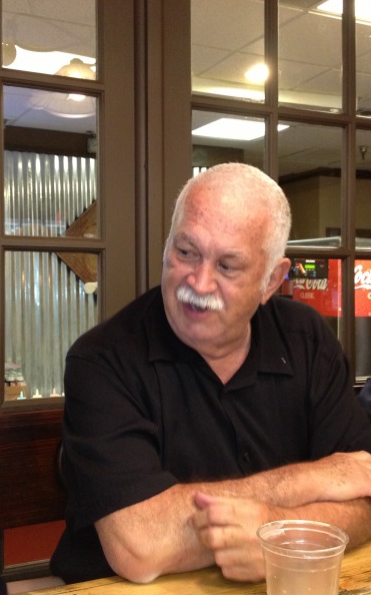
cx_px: 202
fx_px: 809
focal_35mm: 50
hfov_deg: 25.8
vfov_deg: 40.3
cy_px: 300
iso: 200
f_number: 2.4
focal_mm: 4.28
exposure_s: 1/20
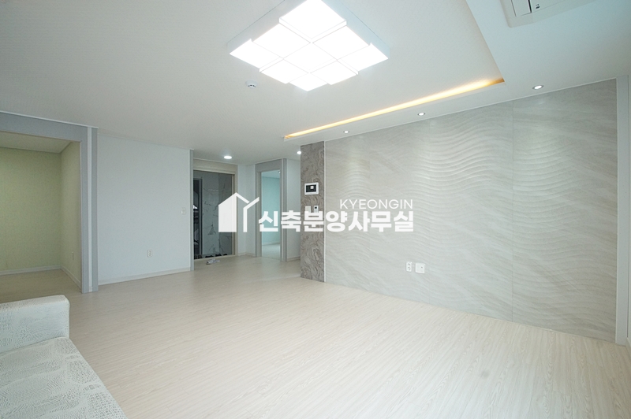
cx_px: 316
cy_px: 210
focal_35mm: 15
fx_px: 263
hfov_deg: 100.4
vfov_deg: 77.2
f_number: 9
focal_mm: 10
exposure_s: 1/40
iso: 800
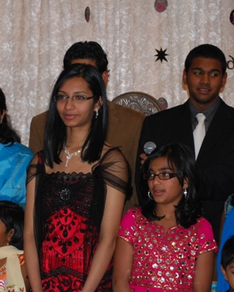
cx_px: 33
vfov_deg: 12.3
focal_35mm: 156
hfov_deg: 9.9
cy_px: 196
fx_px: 1349
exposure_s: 1/60
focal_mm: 55
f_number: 5.6
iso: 560
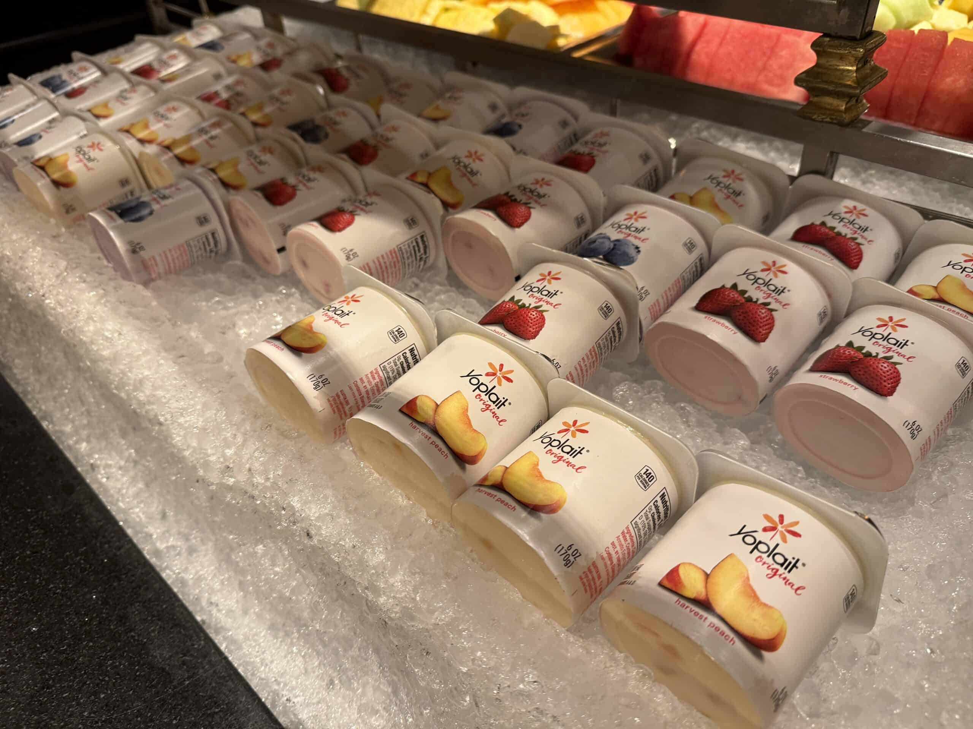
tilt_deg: -40.5
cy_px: 364
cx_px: 486
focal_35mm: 24
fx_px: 675
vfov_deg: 56.8
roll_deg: +6.5
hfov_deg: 71.6
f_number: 1.78
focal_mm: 6.76
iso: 160
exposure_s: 1/60
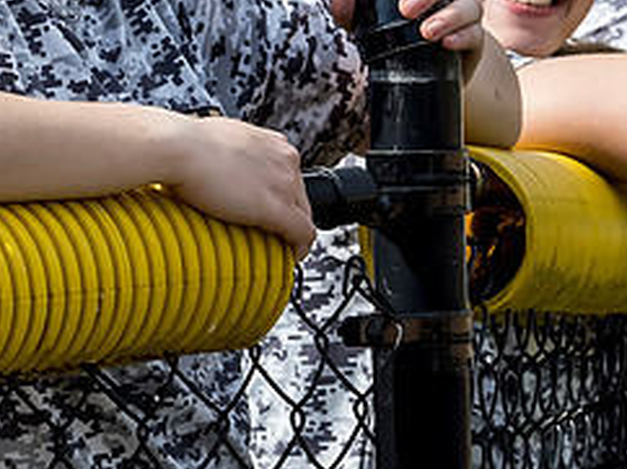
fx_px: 14241
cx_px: 235
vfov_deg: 1.9
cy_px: -277
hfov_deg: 2.5
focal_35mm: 787
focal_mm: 106
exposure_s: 1/1250
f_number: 5.6
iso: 400
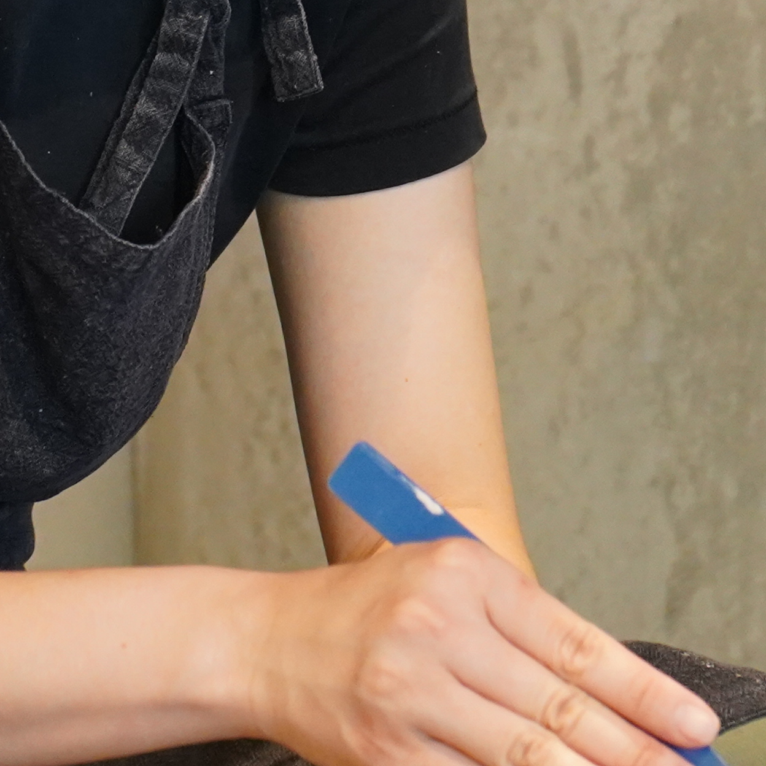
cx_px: 6
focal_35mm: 192
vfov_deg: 9.1
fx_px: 4807
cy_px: 80
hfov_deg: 9.1
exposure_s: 1/160
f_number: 4.5
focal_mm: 47
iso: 3200
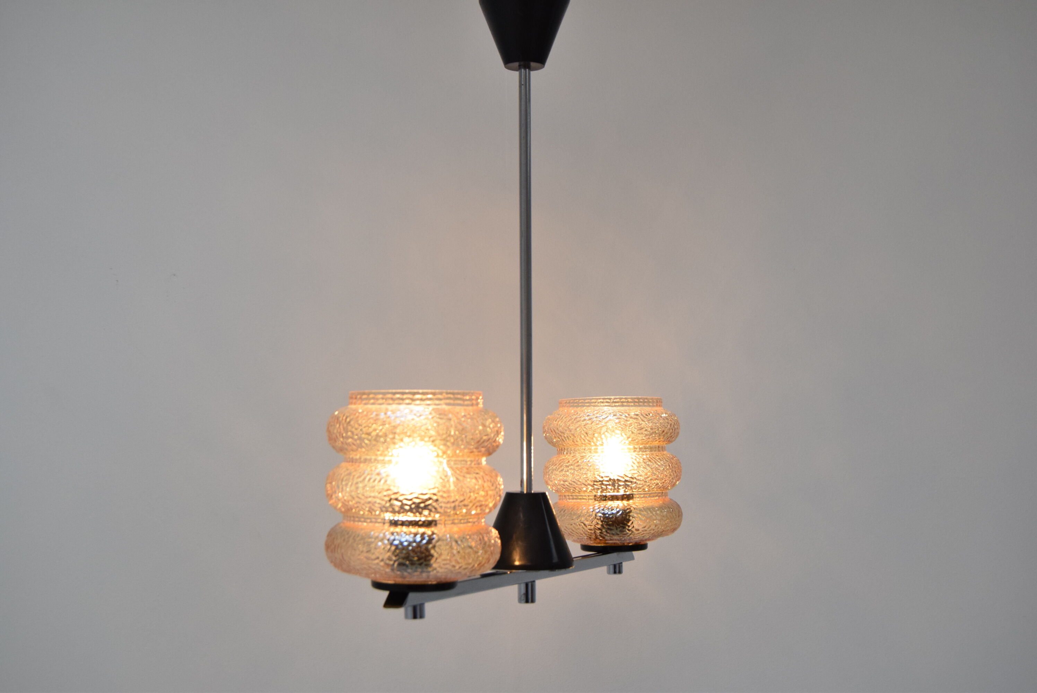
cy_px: 346
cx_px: 518
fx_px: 1513
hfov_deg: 37.8
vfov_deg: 25.8
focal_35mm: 52
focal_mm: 35
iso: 1600
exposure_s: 1/160
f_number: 6.3
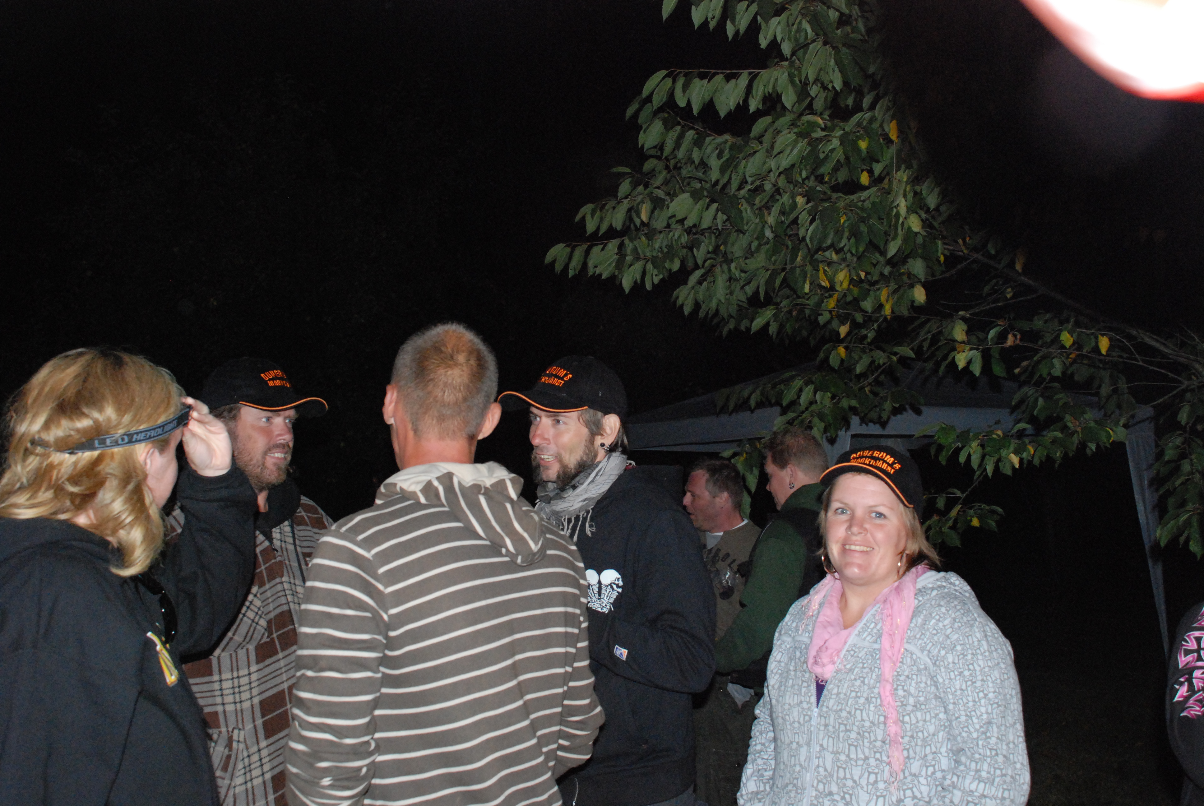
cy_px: 403
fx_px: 1205
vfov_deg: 37.0
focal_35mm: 36
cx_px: 602
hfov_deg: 53.1
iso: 1600
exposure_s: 1/60
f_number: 5.6
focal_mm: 24
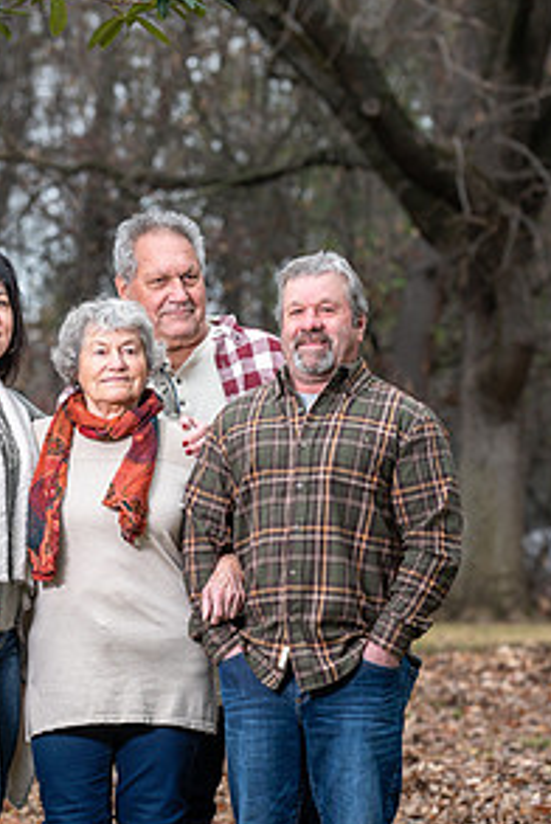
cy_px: 506
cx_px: 177
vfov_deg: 11.5
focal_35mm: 178
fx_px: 4077
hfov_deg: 7.7
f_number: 4
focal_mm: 116
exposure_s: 1/125
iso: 200
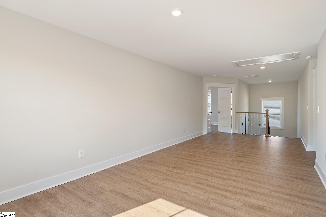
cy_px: 108
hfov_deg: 88.7
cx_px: 163
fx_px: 167
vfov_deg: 66.2
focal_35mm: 18
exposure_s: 1/13
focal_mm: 18.4
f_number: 6.3
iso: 400
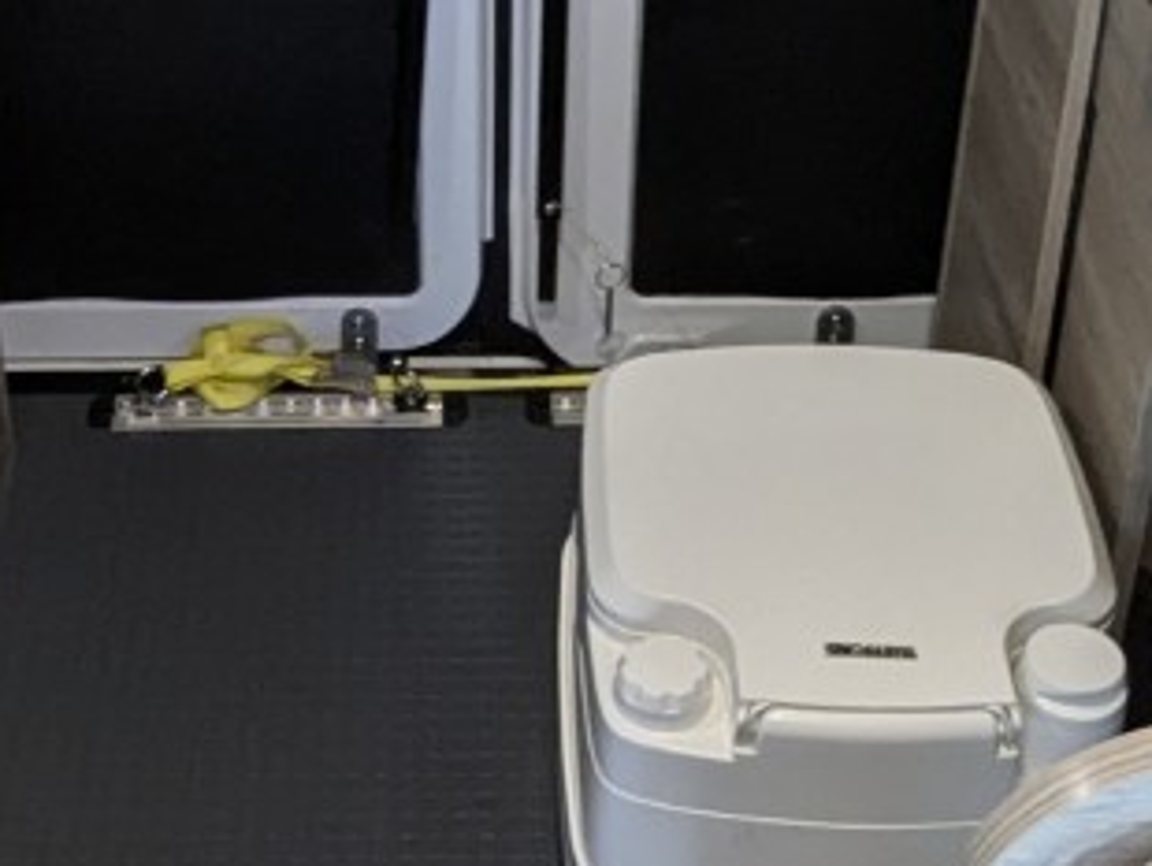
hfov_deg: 26.9
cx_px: 418
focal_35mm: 72
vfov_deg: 20.1
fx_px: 2398
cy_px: 108
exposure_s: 1/37.9
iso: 362
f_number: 2.2
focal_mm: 2.35
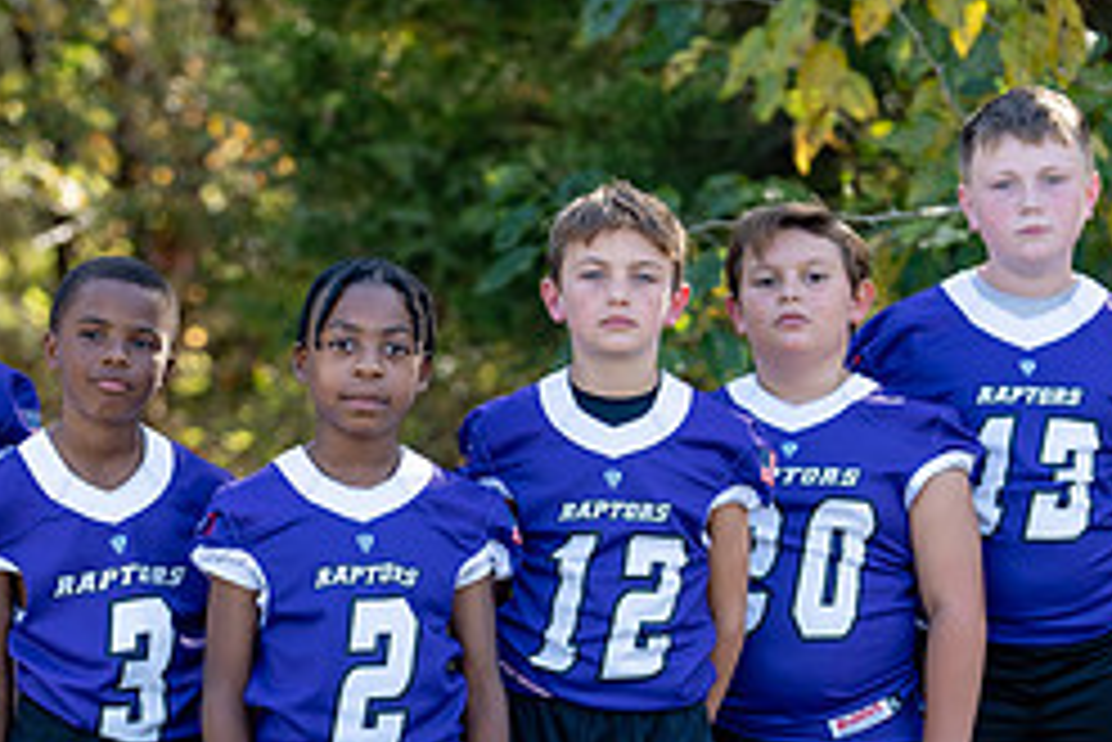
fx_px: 4234
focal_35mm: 137
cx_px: 457
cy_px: 677
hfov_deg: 15.0
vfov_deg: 10.0
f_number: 1.6
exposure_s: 1/1000
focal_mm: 50
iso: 100
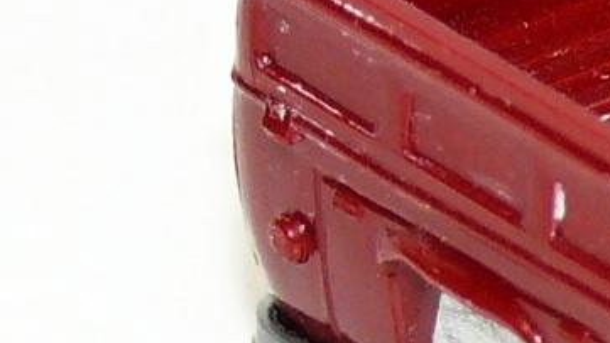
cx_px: 1242
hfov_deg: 2.6
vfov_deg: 1.5
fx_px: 13343
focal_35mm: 825
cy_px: -154
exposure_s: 1/30
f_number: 4
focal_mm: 20.3
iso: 100
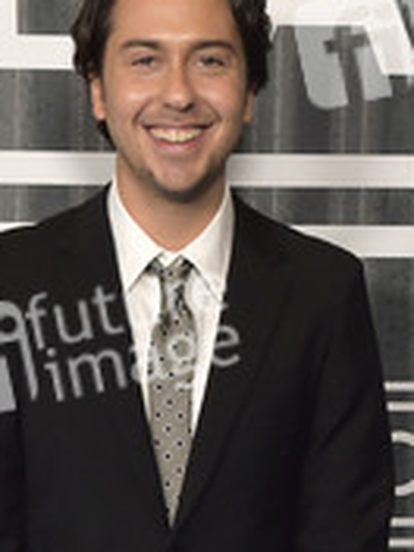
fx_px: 1738
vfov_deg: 17.7
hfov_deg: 13.6
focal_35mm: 109
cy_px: 505
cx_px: 171
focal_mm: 50
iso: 2500
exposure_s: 1/250
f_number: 6.3
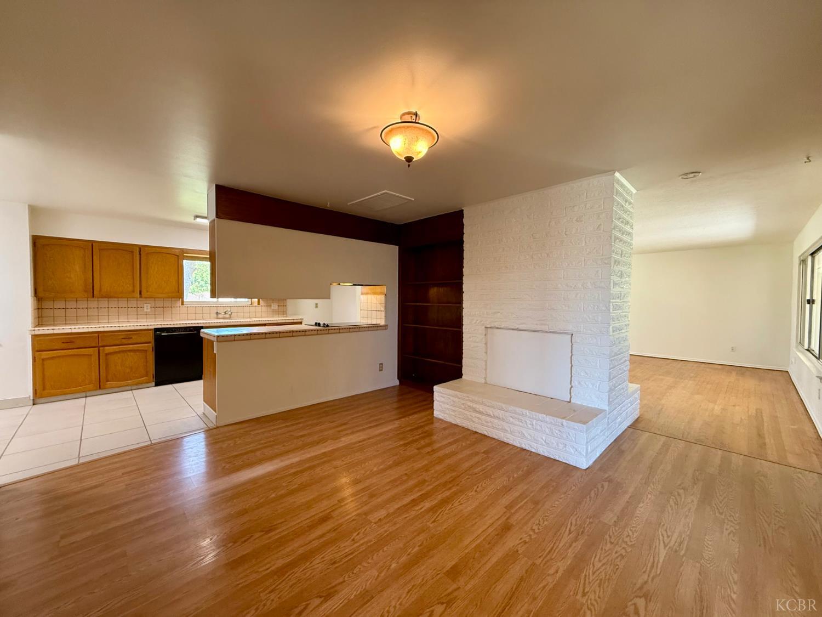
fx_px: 332
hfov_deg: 102.1
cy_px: 308
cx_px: 411
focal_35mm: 14
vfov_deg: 85.7
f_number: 2.2
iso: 320
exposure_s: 1/60
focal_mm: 2.22
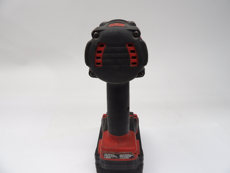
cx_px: 115
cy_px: 86
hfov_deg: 71.6
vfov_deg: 56.8
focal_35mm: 24
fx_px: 159
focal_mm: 4.3
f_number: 3.2
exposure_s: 1/33
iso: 174
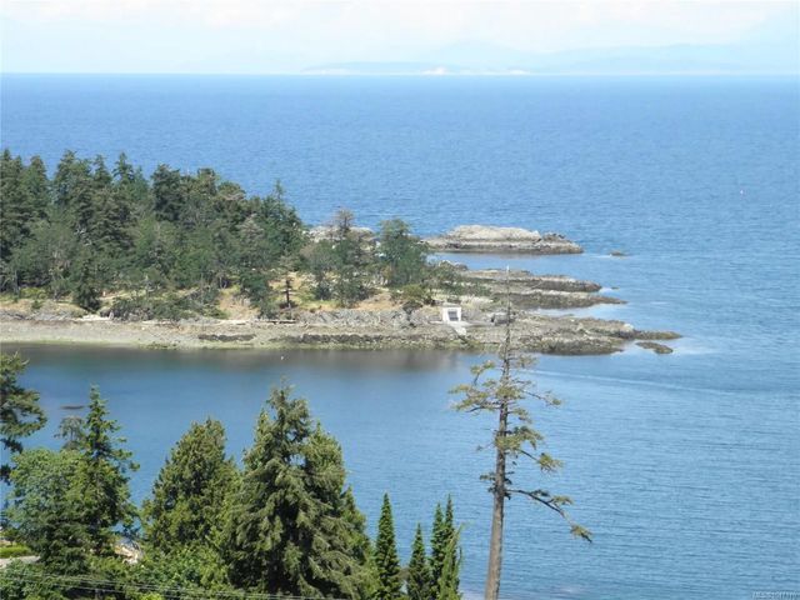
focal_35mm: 126
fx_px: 2912
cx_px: 400
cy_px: 300
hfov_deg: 15.6
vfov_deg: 11.8
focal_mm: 22.5
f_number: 9.6
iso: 100
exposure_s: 1/80
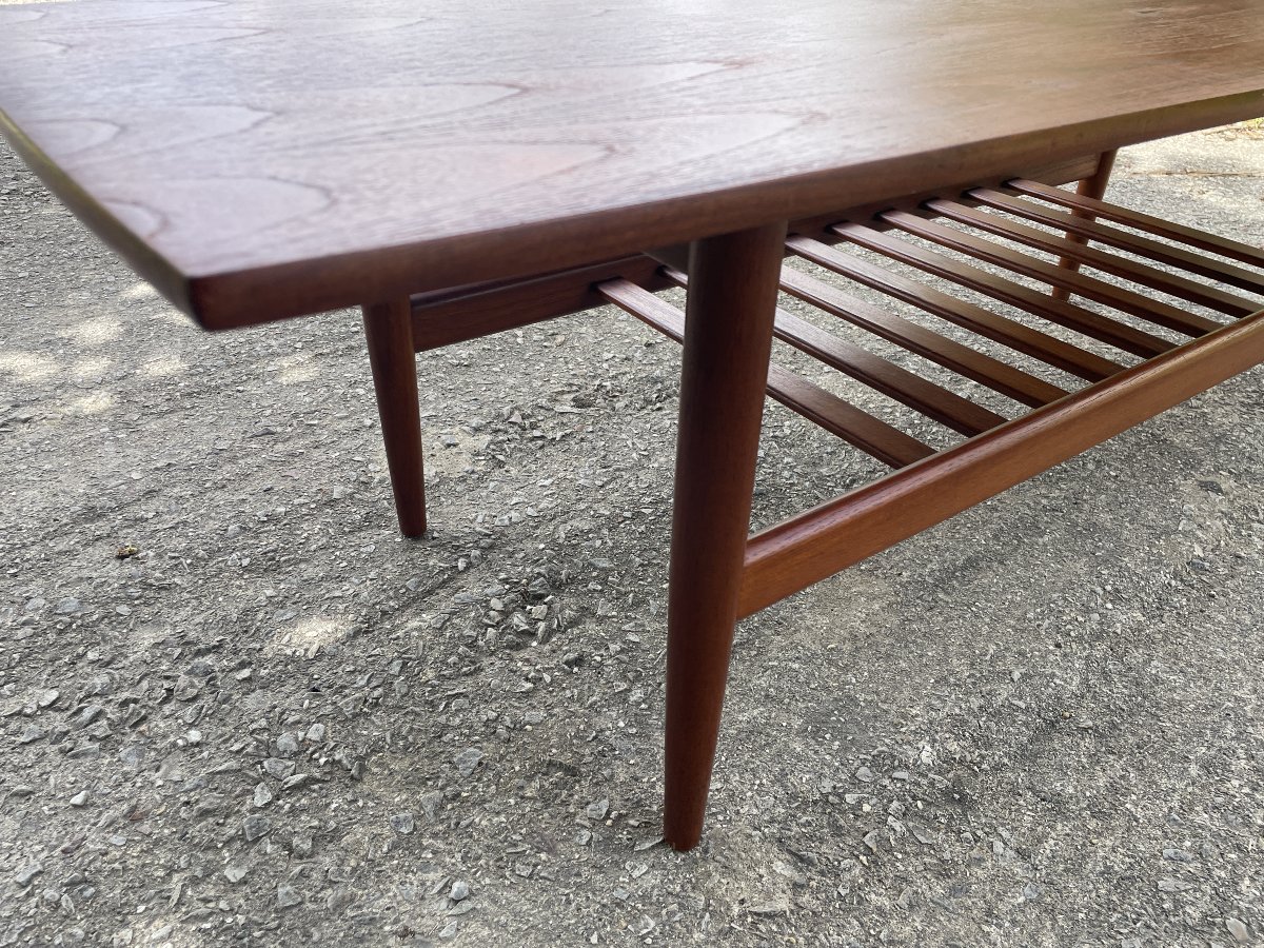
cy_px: 474
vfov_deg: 53.1
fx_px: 949
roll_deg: +1.4
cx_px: 632
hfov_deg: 67.3
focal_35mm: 26
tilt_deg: -27.7
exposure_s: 1/678
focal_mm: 4.2
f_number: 1.6
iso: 32
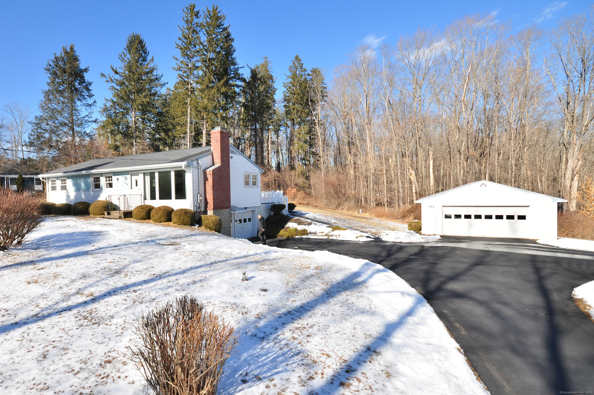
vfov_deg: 77.2
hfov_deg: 100.5
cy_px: 198
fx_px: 247
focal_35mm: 15
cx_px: 297
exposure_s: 1/320
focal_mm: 10
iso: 200
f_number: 9
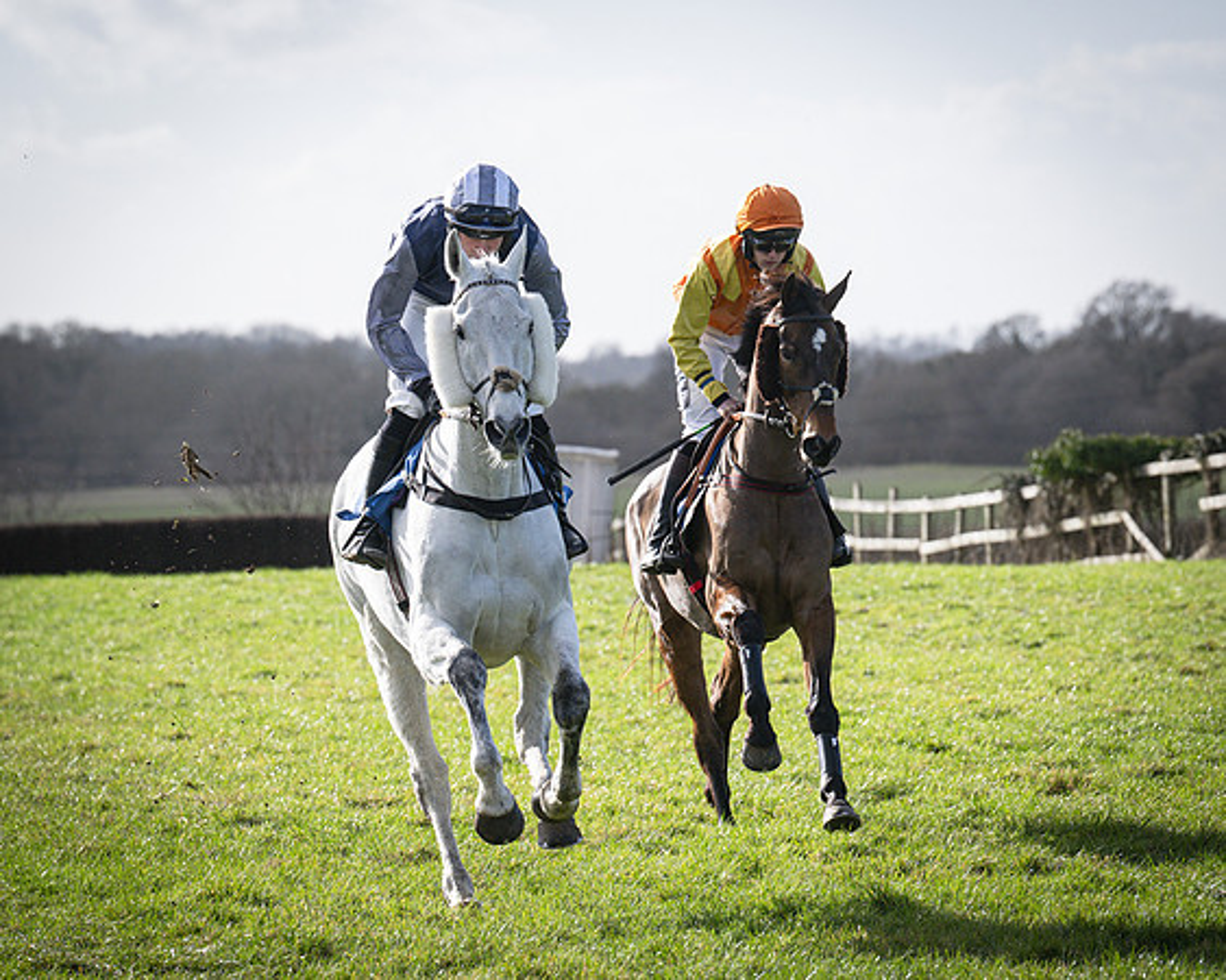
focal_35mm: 261
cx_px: 619
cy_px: 490
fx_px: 9483
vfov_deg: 5.9
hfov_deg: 7.4
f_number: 5
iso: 400
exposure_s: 1/1600
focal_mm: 155
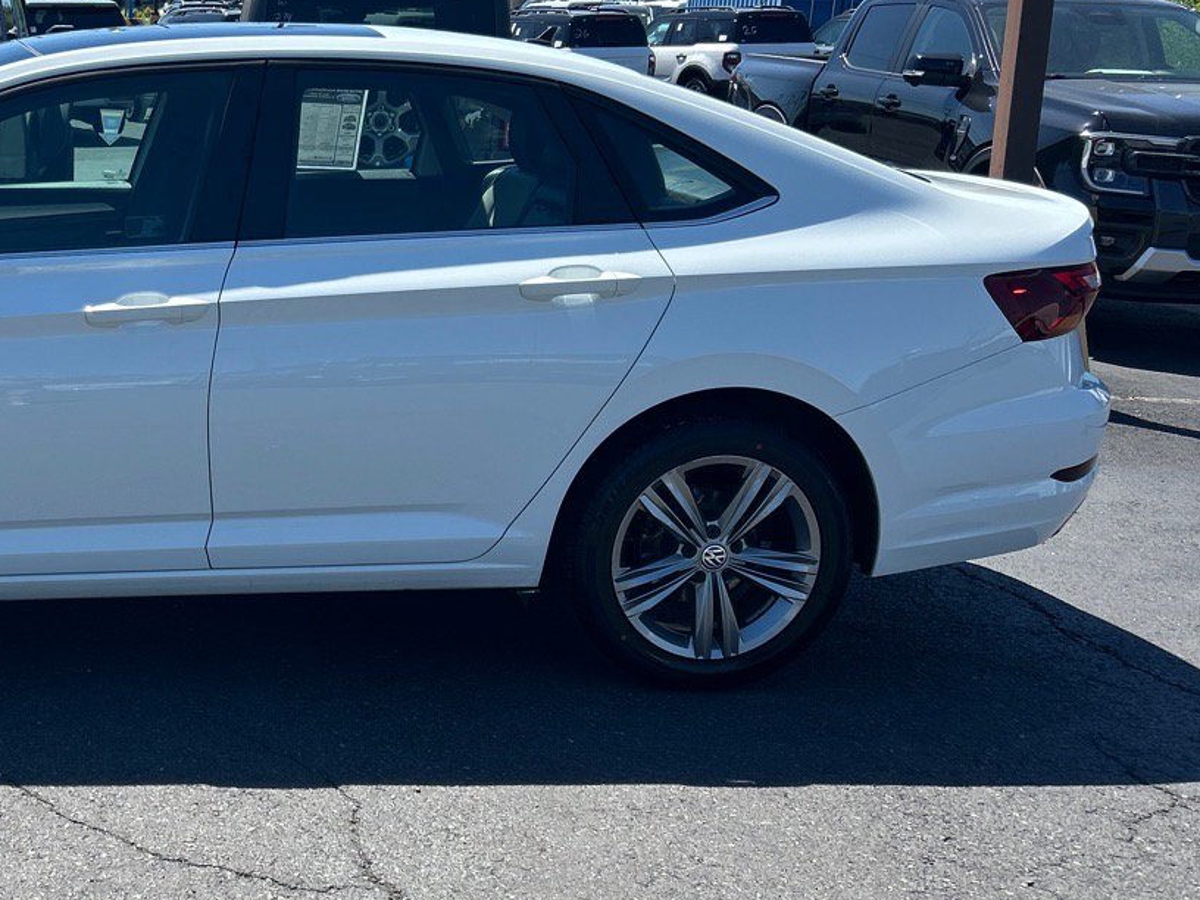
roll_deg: +0.7
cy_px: 426
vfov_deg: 28.6
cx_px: 138
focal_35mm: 51
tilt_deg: -10.9
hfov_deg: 35.5
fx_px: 1768
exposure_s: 1/3257
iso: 50
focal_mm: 5.7
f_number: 1.5
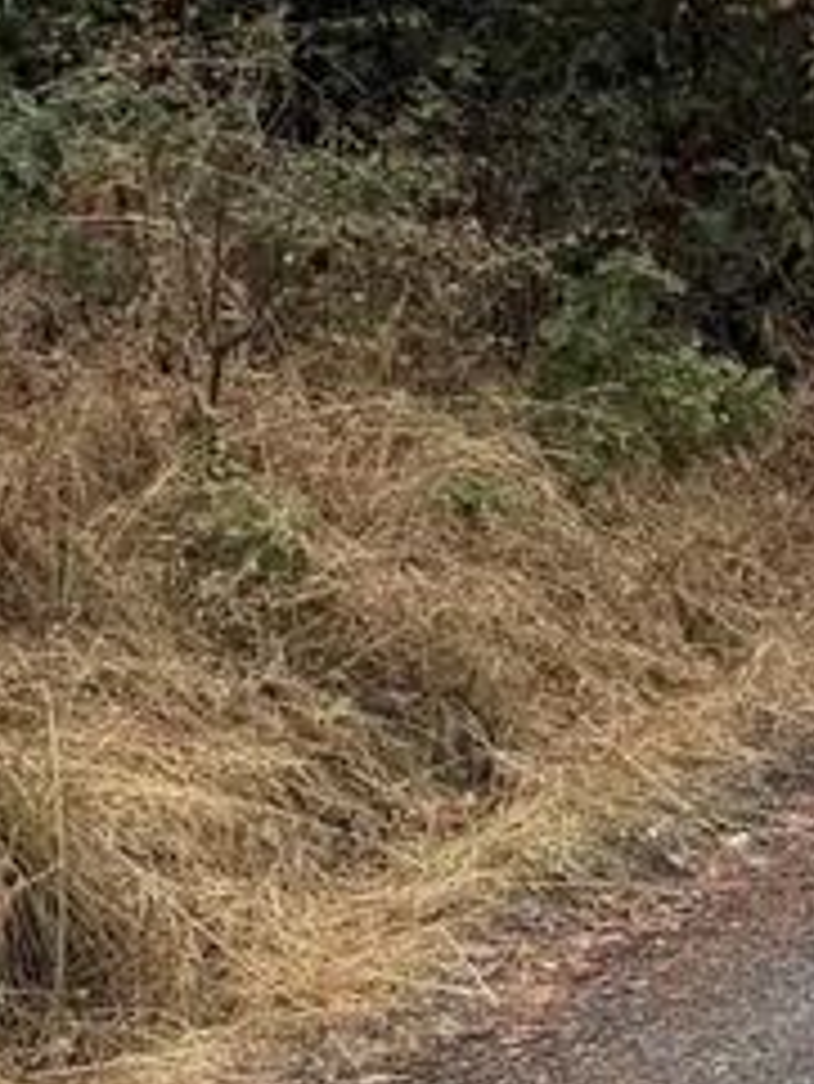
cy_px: 146
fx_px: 4260
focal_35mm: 136
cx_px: 1902
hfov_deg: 9.7
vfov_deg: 14.4
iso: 100
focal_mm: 6.76
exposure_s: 1/1122
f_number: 1.78
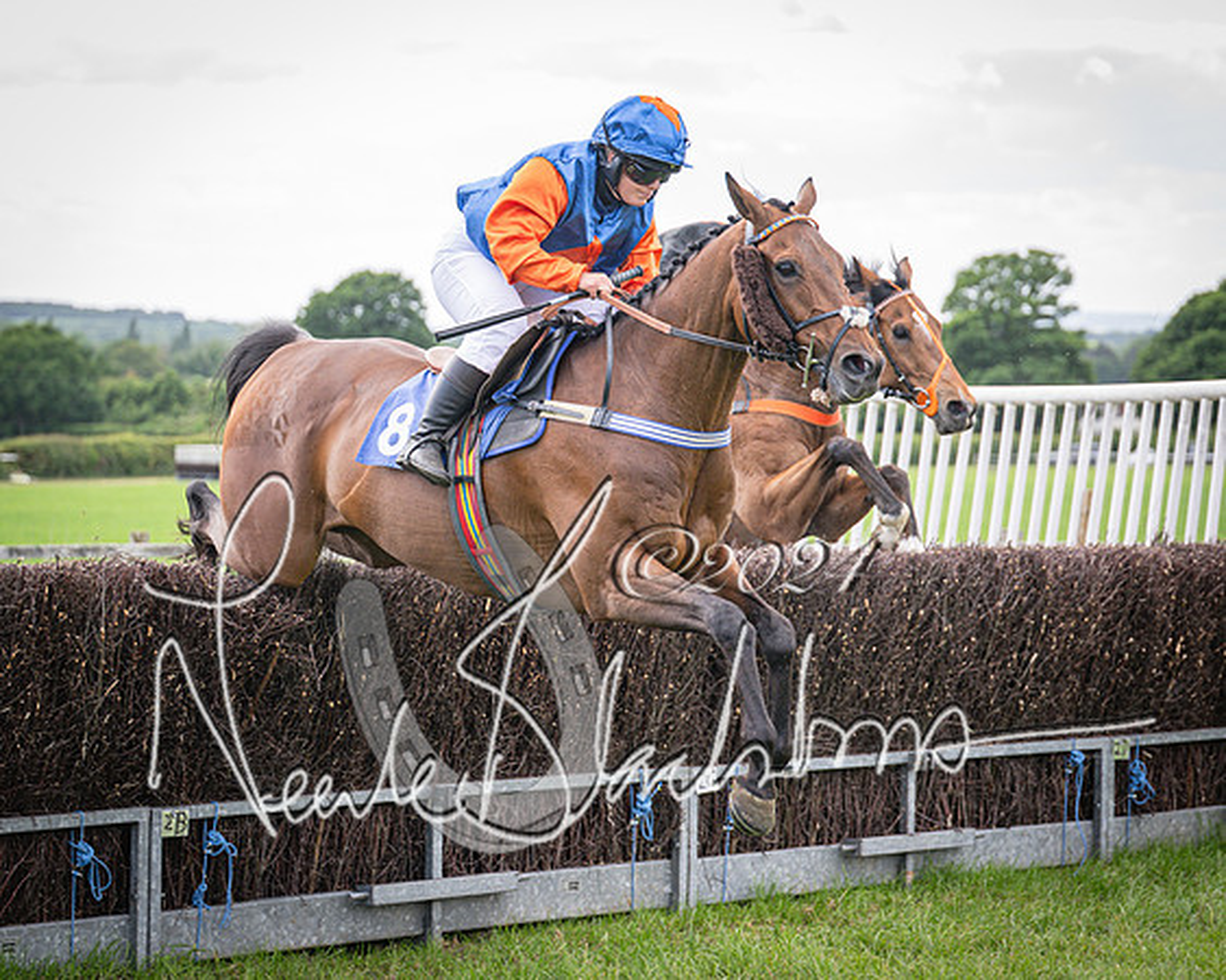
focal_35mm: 105
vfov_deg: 14.6
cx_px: 625
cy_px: 452
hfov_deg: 18.3
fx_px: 3816
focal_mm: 70
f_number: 2.8
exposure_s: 1/1600
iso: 400
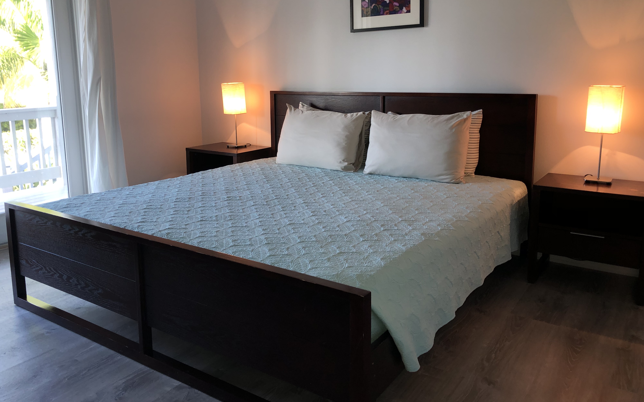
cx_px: 319
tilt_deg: -8.9
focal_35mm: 30
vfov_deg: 41.7
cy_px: 163
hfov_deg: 62.9
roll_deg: +0.8
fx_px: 527
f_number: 1.8
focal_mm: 3.99
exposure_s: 1/17
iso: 20
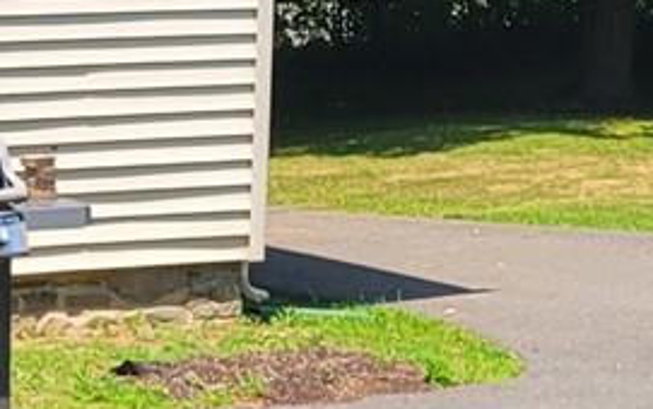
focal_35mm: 208
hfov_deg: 10.1
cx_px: 193
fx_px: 3705
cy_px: -161
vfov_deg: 6.3
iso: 40
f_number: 1.8
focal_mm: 5.4
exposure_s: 1/1265
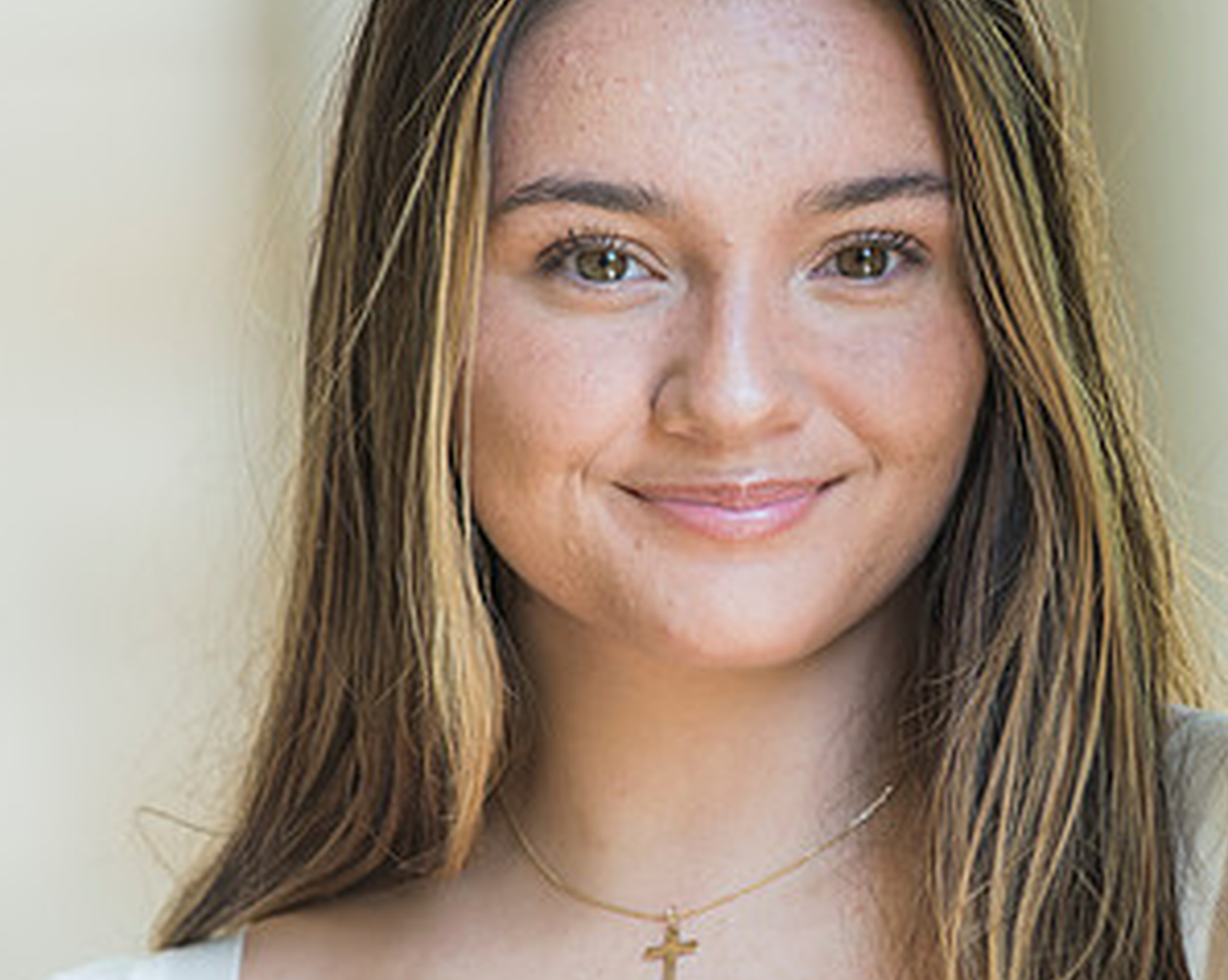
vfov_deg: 4.2
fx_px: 13293
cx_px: 841
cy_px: 282
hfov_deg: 5.3
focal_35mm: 366
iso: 320
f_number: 4
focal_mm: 200
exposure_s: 1/160
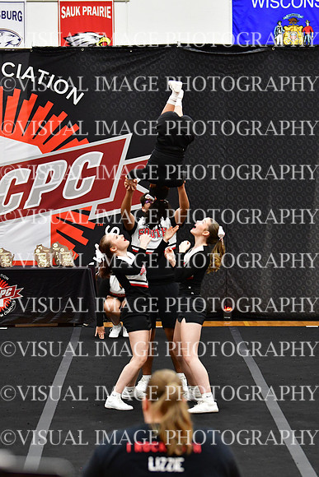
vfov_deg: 13.4
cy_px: 238
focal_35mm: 153
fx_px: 2032
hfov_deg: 9.0
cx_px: 160
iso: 4000
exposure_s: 1/500
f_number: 3.2
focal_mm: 102
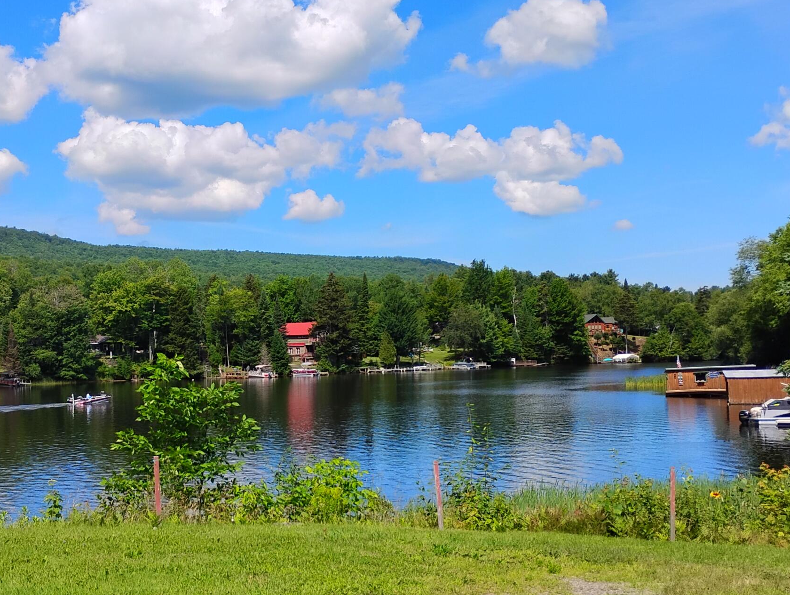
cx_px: 259
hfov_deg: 37.7
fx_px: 1142
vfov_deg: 29.2
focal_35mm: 50
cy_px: 316
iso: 100
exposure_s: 1/898
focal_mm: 4.26
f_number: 1.8
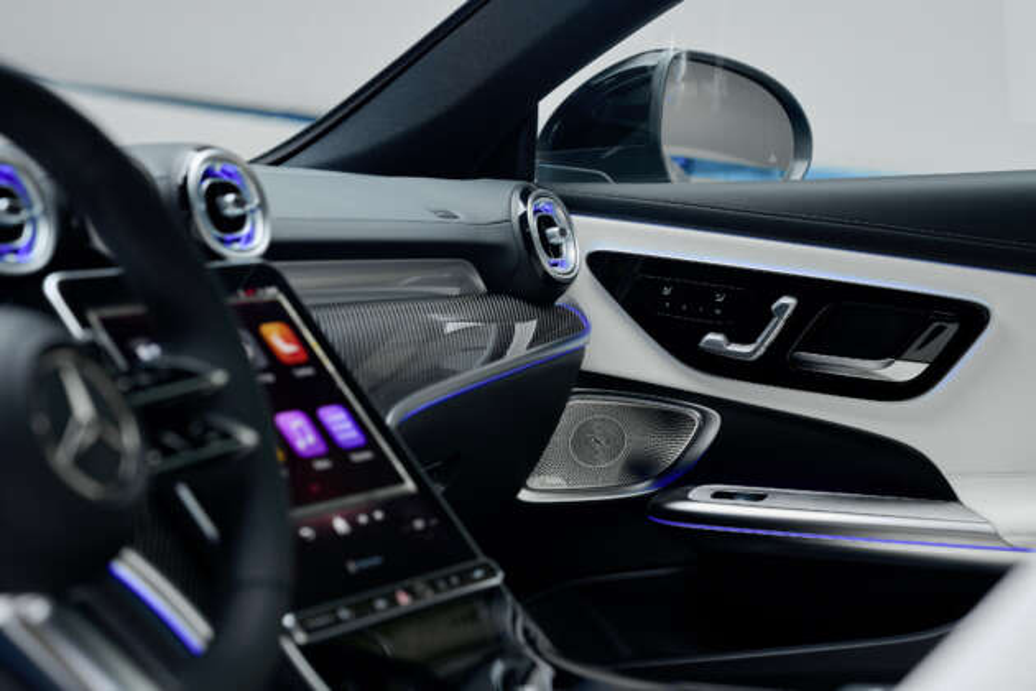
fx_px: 2446
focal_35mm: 85
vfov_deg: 16.1
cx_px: 518
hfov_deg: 23.9
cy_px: 346
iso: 200
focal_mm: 85
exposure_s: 1/10
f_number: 4.5
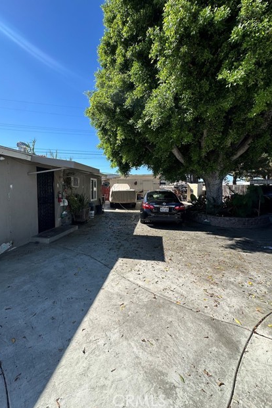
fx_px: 170
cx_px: 120
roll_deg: +0.8
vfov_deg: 100.4
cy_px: 200
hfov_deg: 77.0
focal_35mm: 15
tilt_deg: -3.6
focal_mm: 2.22
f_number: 2.2
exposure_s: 1/1103
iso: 50
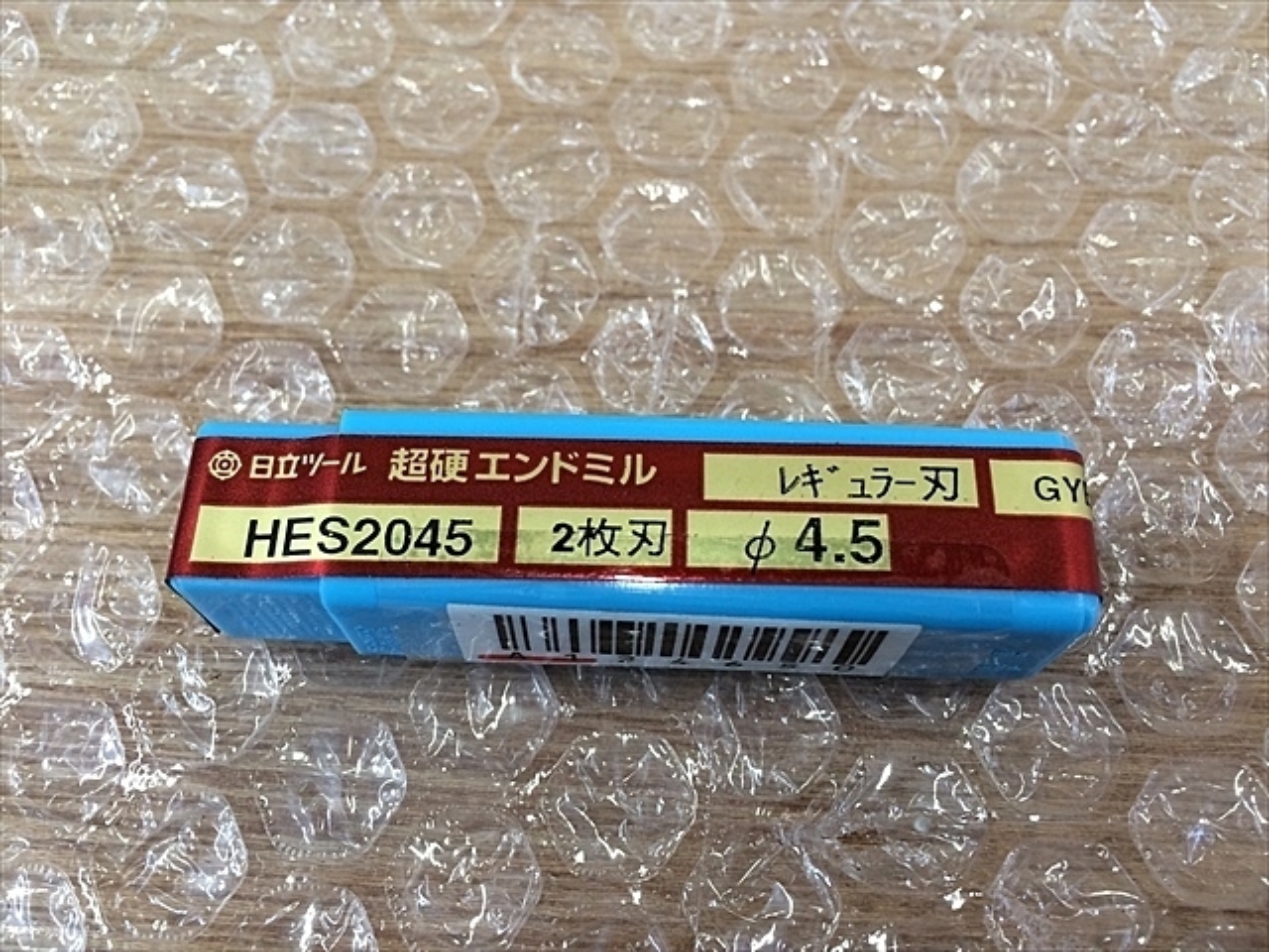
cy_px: 476
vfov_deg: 48.2
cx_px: 634
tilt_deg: -68.7
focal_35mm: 29
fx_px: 1063
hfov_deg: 61.7
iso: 50
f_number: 2.2
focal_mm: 4.15
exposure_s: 1/30
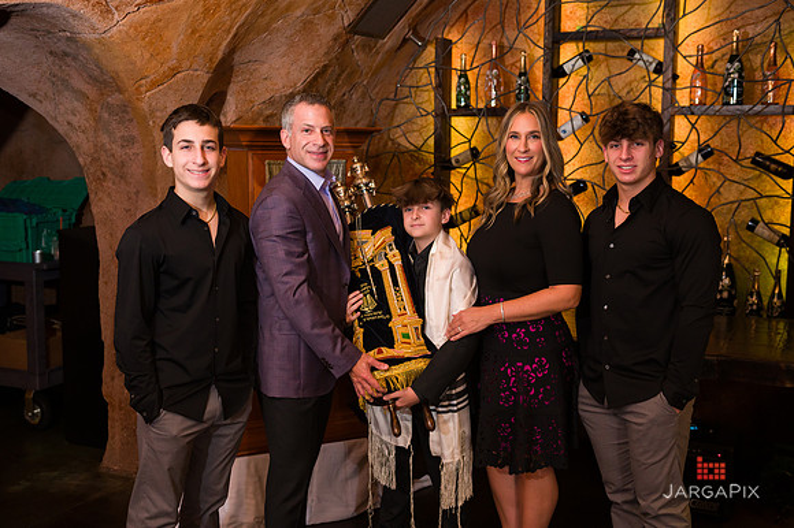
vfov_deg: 33.1
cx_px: 395
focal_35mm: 40
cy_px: 252
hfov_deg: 48.2
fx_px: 888
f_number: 5
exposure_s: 1/200
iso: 1600
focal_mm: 38
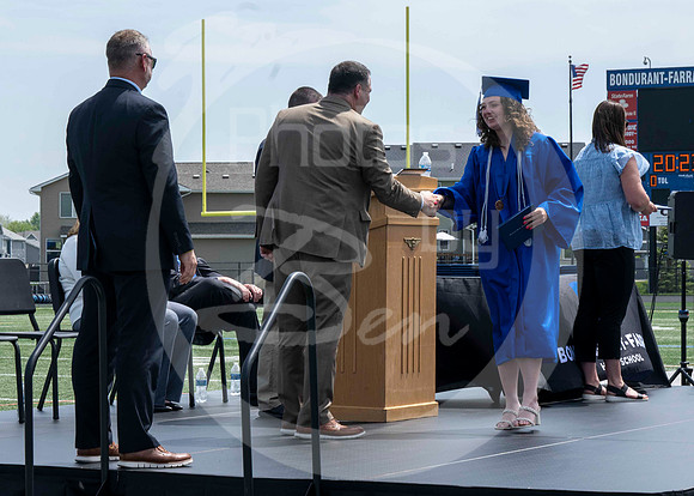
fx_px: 2348
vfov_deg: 12.0
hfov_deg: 16.8
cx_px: 305
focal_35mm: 119
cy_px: 151
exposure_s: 1/250
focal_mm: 70
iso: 200
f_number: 13
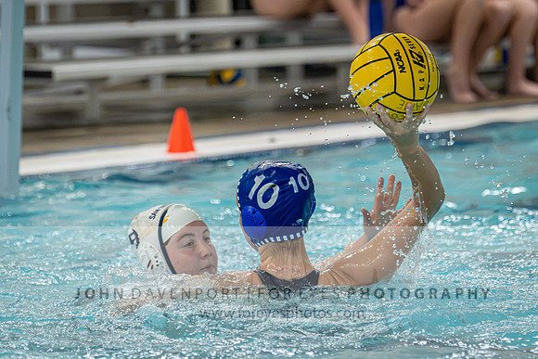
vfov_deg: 4.6
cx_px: 210
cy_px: 134
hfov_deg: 6.9
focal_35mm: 300
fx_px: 4489
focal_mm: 175
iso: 9000
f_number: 4
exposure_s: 1/1000
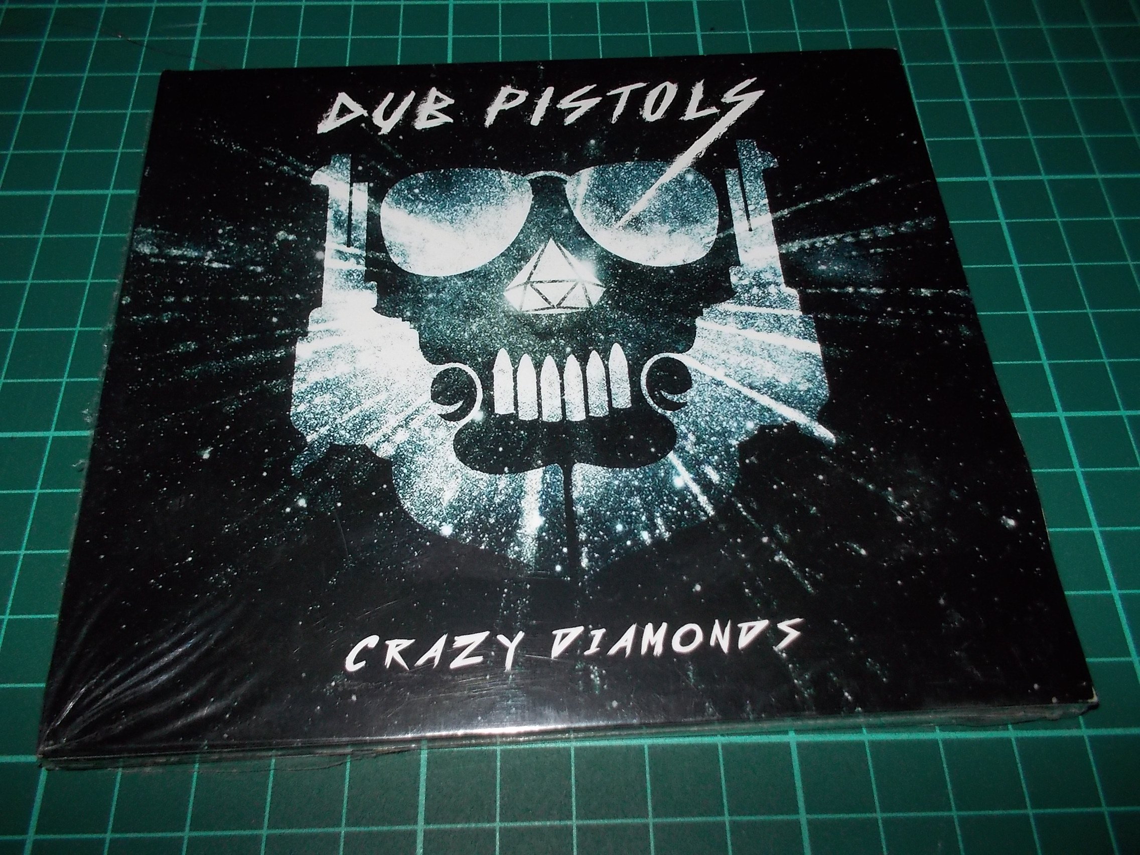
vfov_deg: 48.2
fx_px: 955
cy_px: 428
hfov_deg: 61.7
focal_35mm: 29
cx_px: 570
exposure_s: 1/30
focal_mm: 4.1
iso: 200
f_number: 3.3
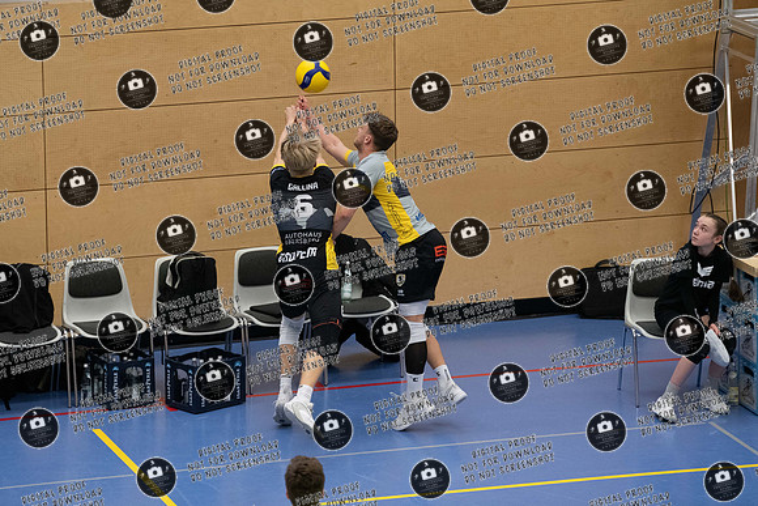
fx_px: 4836
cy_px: 185
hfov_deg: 9.0
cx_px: 333
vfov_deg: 6.0
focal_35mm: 230
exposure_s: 1/1000
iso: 4000
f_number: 3.5
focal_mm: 175
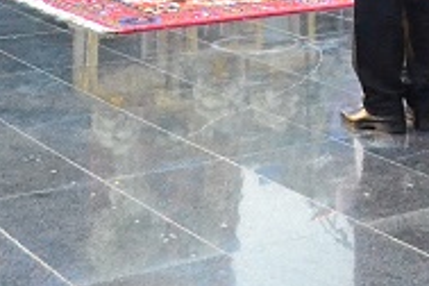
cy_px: -292
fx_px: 1358
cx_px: 524
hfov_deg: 17.1
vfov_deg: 10.9
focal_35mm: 114
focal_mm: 18
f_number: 5
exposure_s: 1/4000
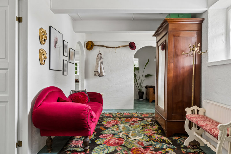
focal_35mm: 25
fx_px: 159
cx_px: 116
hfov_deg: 72.1
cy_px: 77
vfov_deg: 51.7
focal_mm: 16.5
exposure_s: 1/1.25
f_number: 8
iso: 200
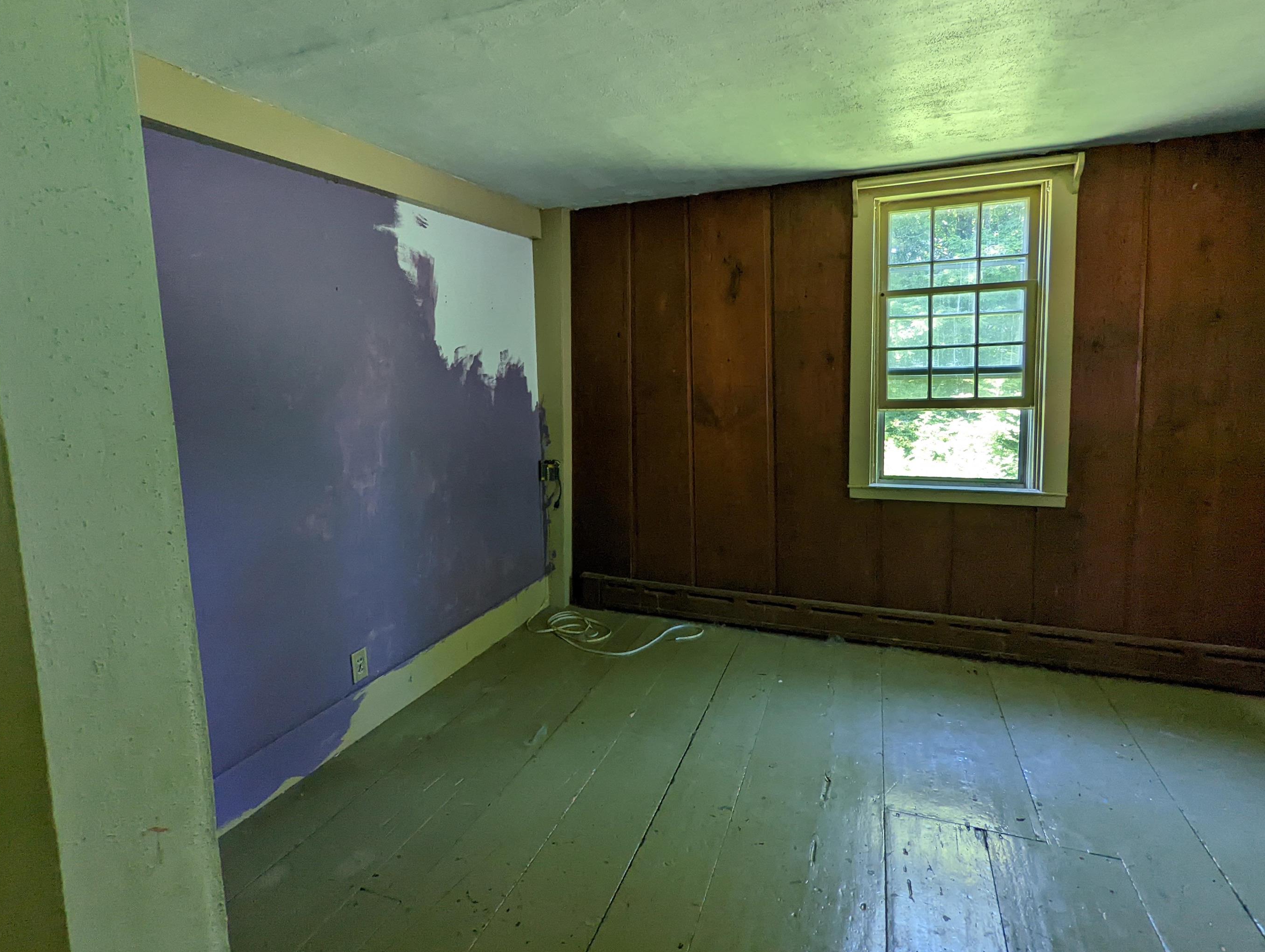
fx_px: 659
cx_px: 631
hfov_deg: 87.7
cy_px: 437
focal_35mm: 18
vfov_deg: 71.6
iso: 124
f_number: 2.2
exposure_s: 1/45.2
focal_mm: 2.35
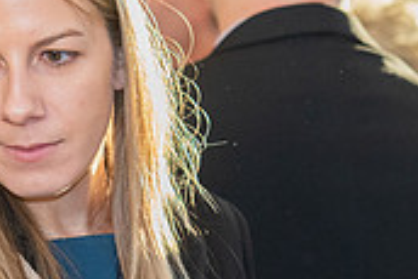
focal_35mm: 414
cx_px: -33
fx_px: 4811
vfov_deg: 3.3
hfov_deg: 5.0
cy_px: 238
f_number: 4.5
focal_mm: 112
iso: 1000
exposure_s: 1/200
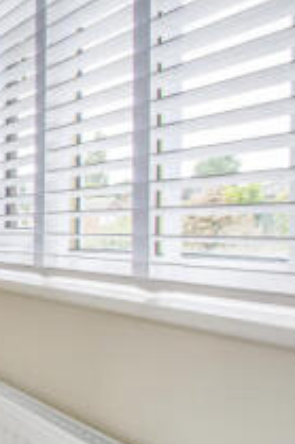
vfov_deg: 41.9
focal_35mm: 47
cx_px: -285
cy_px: 239
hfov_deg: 18.8
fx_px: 579
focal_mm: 10
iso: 200
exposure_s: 1/10
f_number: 8
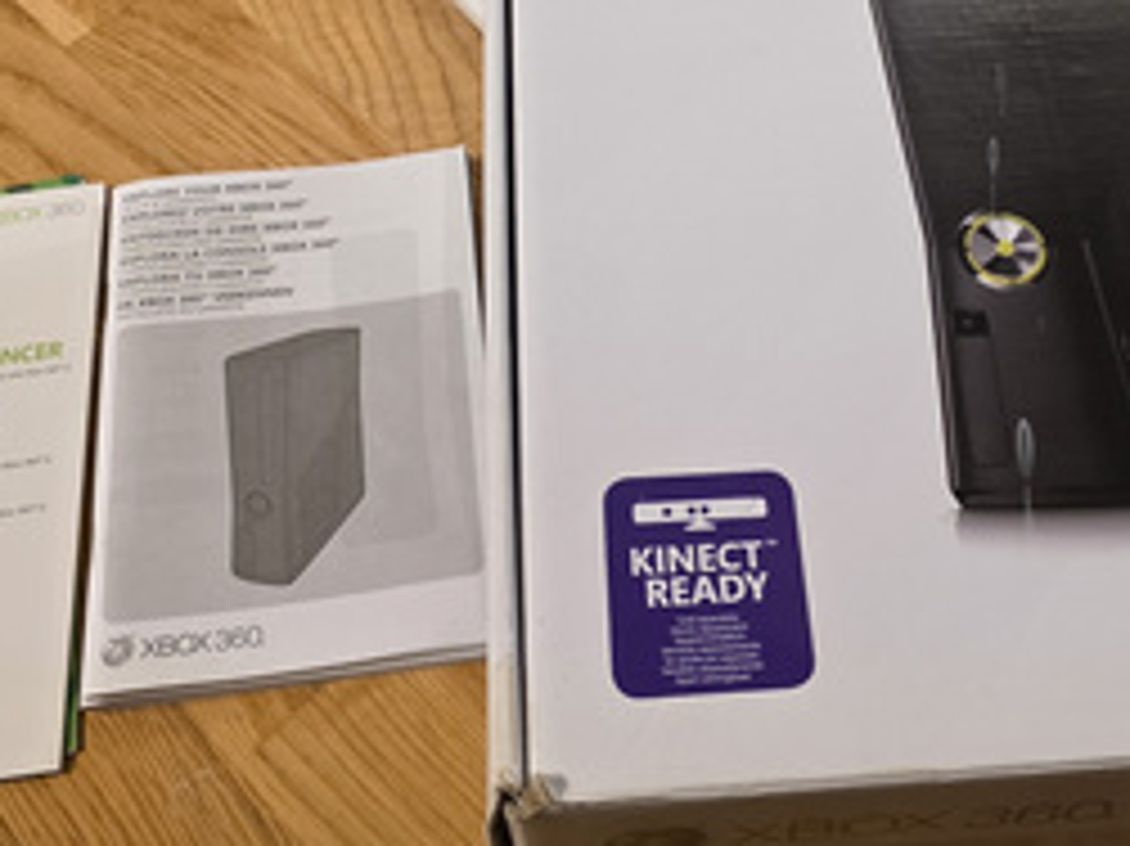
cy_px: -32
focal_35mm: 55
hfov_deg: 34.8
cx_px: 689
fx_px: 1795
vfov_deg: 25.1
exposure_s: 1/50
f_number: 1.7
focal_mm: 6.3
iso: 320
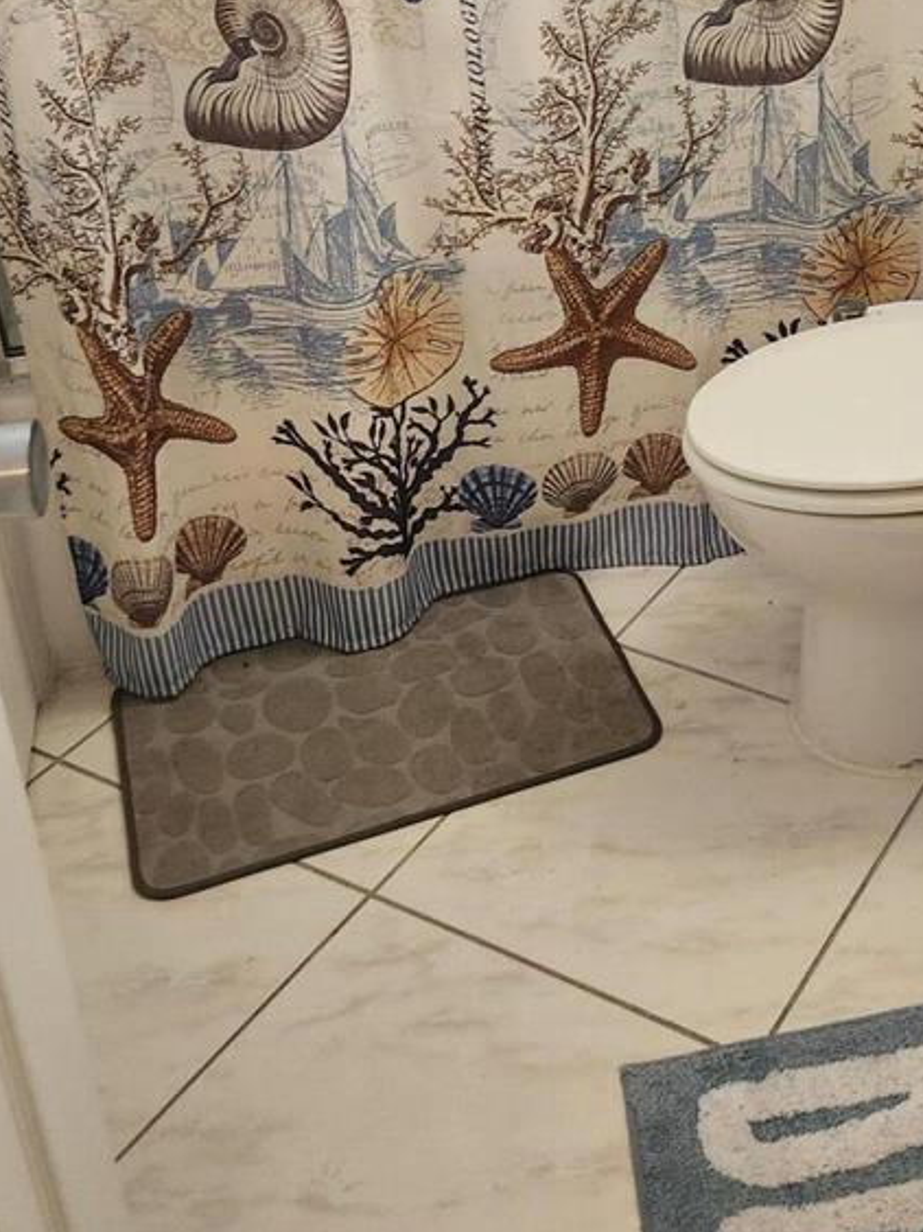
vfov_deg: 37.3
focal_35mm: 49
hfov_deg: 28.5
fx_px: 1743
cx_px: 840
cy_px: 219
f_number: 1.8
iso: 320
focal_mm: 5.4
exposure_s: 1/120
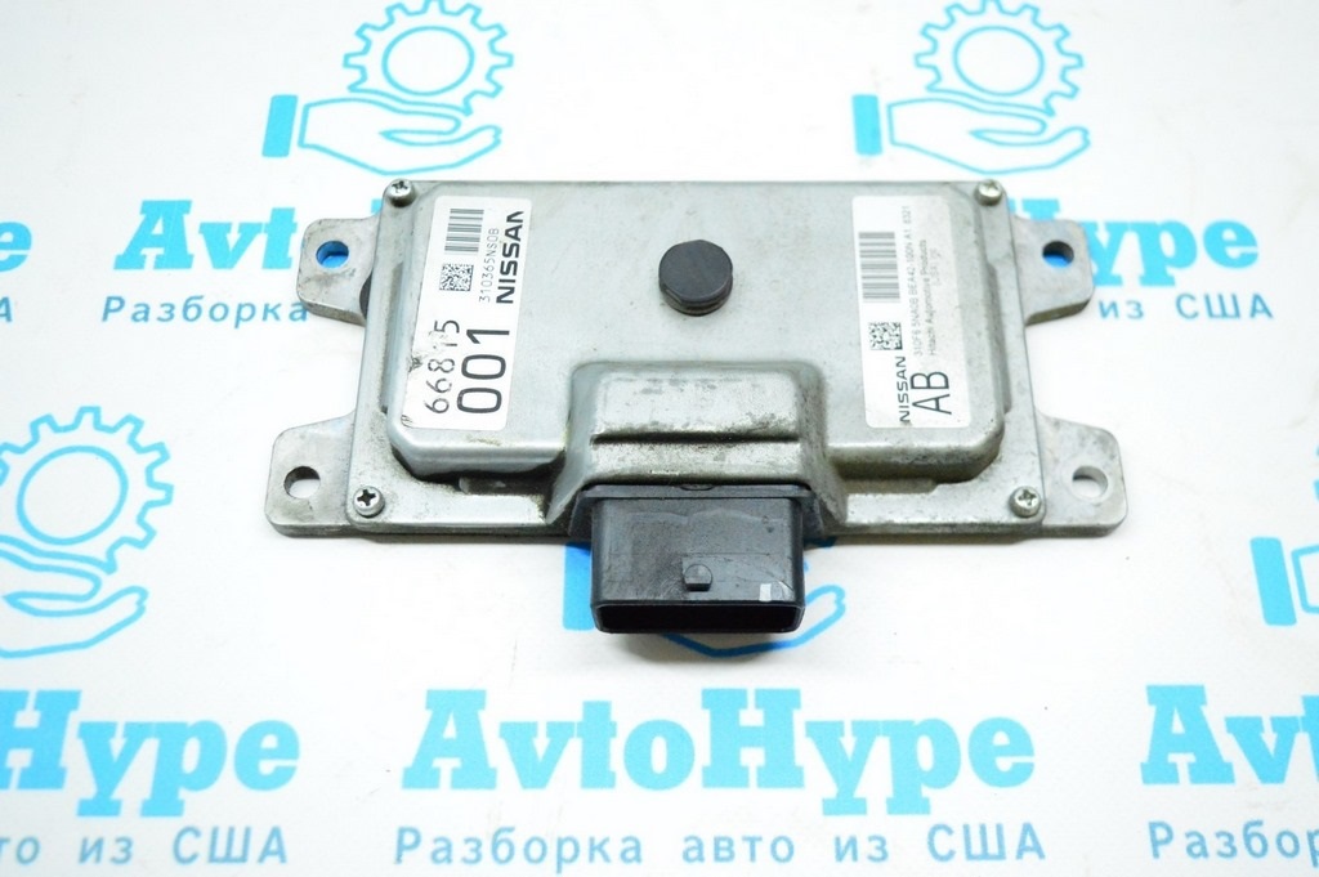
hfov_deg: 49.6
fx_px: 1428
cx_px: 660
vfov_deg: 34.2
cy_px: 438
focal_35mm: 39
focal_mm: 26
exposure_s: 1/400
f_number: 4
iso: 6400
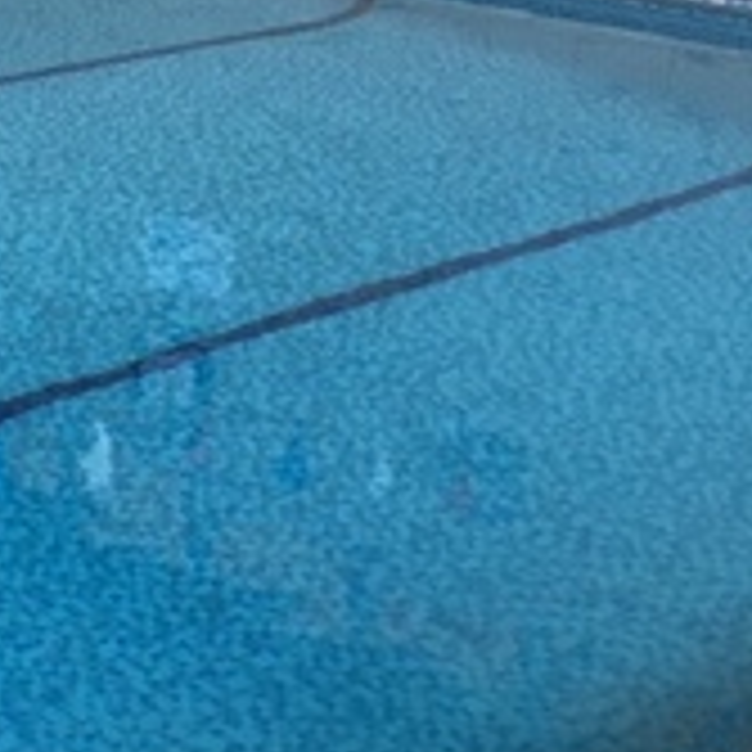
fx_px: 2409
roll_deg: +0.1
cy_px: 90
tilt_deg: -11.1
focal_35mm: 98
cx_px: -428
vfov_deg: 17.5
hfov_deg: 16.0
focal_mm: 4.15
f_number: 2.2
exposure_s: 1/33
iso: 25
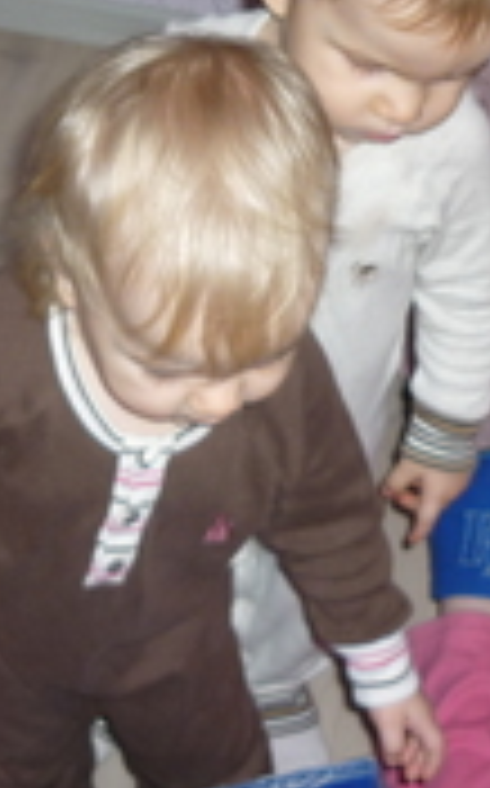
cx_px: 220
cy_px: 162
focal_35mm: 90
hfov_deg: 14.5
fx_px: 1928
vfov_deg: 22.8
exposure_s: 1/125
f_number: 2.8
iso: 100
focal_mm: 5.5
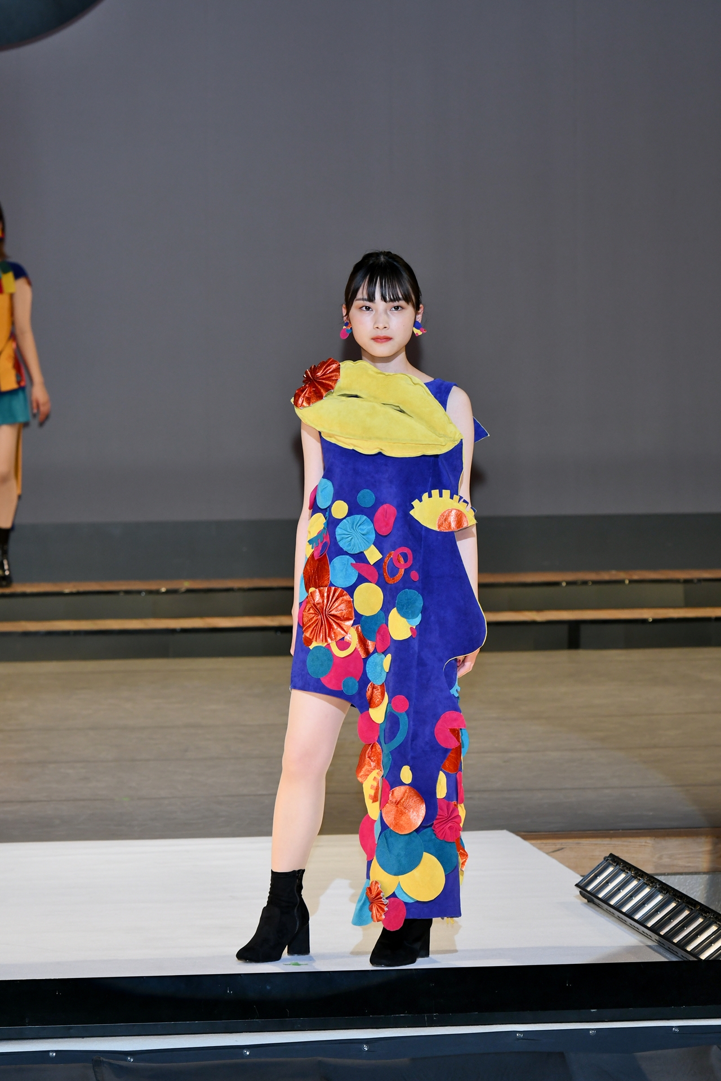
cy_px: 540
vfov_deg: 11.2
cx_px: 360
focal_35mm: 183
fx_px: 5497
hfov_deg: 7.5
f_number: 5.6
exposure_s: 1/250
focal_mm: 122
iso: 800
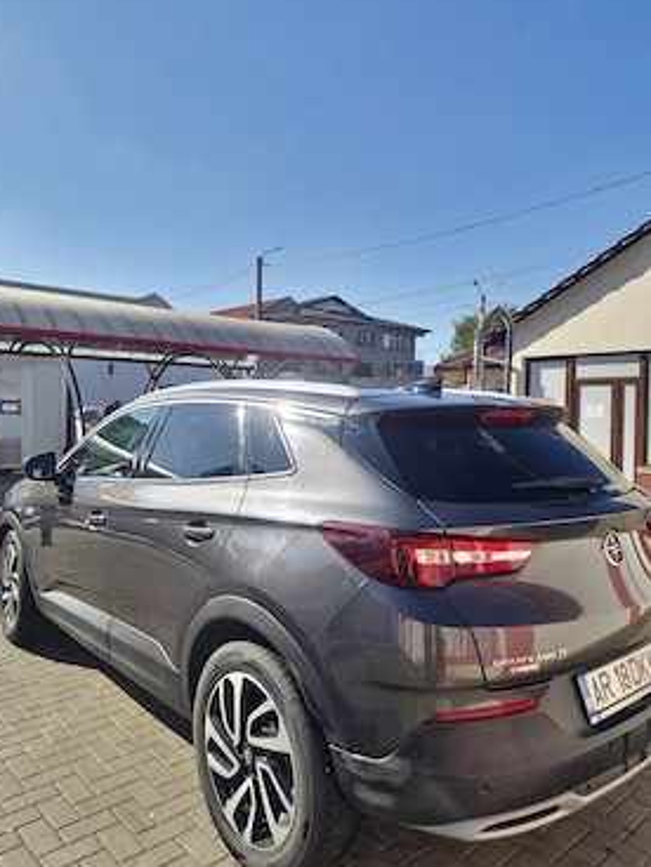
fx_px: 627
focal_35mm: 25
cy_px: 417
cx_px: 300
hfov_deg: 54.8
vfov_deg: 69.4
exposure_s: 1/1032
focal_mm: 6.4
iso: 50
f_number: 1.8
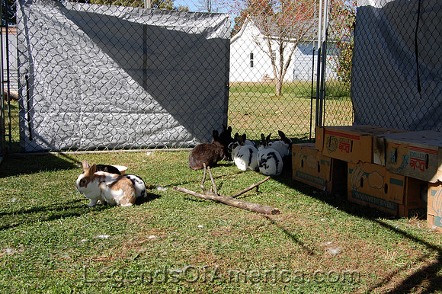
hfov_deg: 49.6
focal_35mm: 39
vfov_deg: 34.2
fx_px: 479
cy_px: 147
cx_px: 221
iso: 200
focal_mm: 26
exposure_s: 1/250
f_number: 8
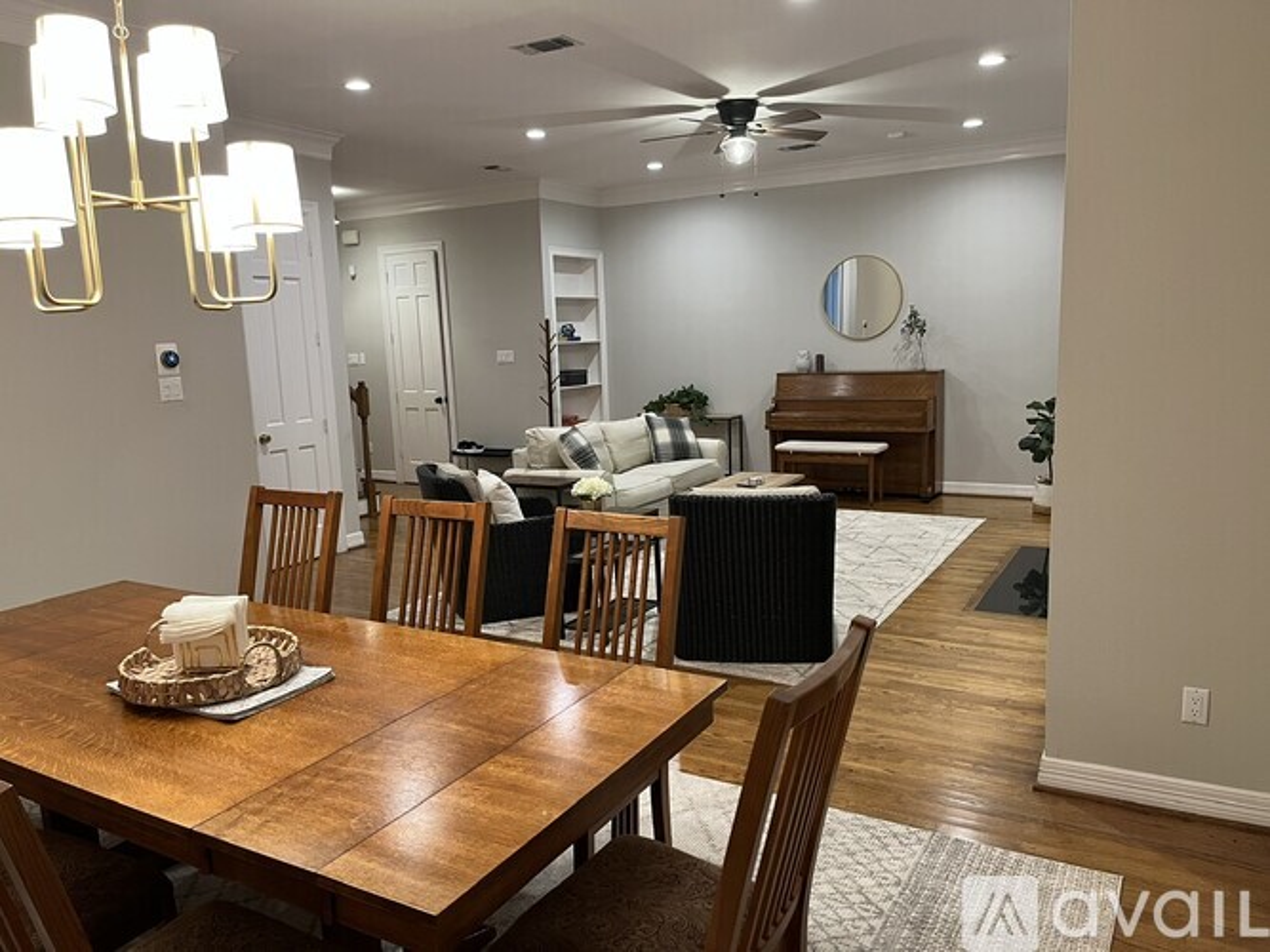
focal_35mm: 26
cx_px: 635
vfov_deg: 53.0
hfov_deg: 67.3
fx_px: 954
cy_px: 476
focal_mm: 5.1
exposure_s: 1/60
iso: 250
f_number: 1.6
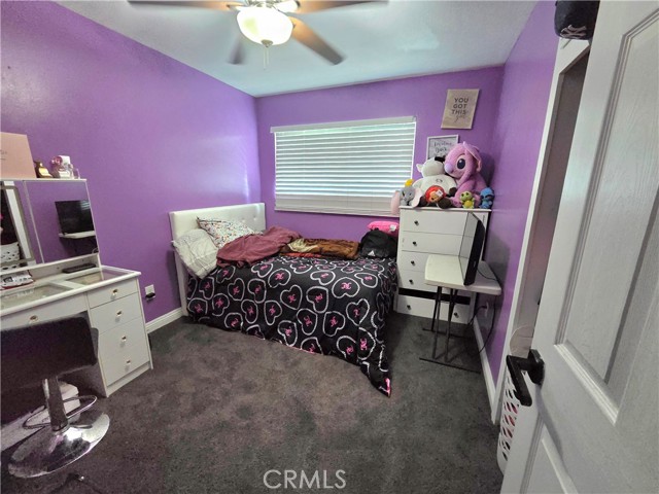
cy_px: 247
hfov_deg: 106.2
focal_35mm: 13
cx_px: 330
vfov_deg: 89.9
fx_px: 247
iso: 1600
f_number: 2.2
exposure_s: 1/60.2
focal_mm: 2.2
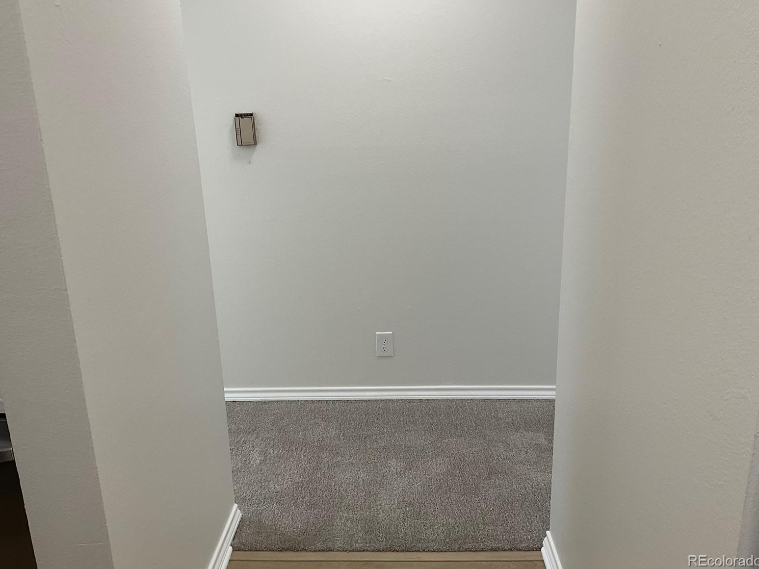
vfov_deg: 46.8
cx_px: 375
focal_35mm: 30
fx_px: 658
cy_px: 277
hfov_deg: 60.0
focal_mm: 3
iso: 25
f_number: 1.8
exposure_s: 1/120
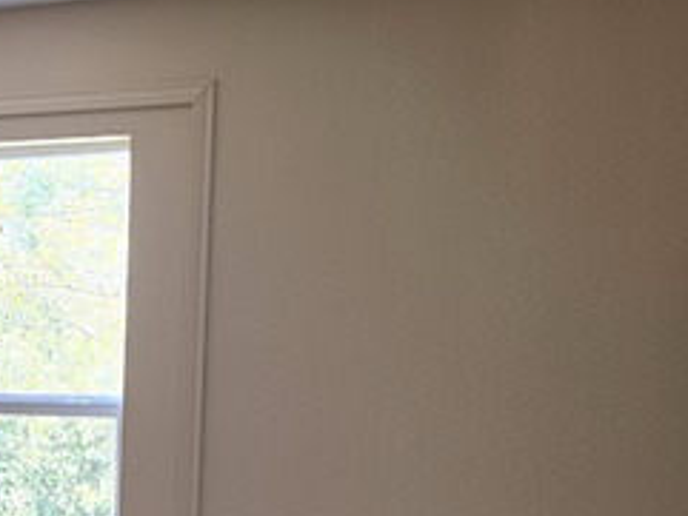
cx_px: 49
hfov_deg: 30.1
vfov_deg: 22.8
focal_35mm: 61
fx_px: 1213
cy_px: 547
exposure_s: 1/180
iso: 100
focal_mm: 6.5
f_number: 1.4
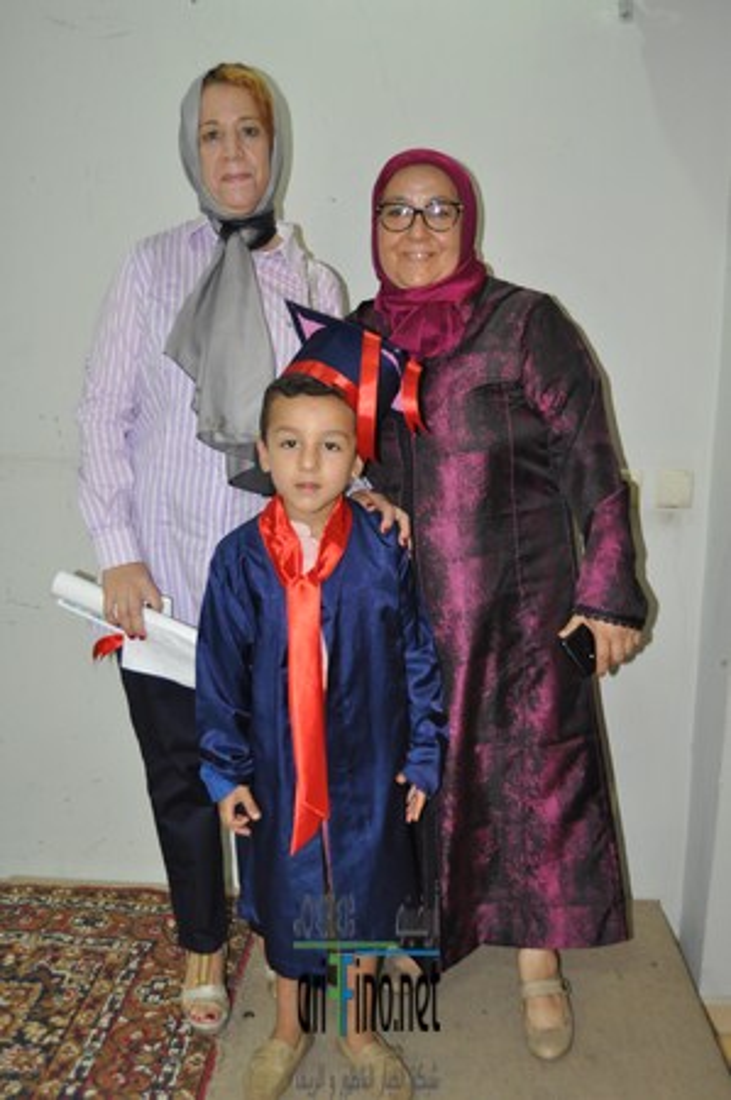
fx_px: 1007
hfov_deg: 39.9
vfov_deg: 57.3
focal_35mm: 33
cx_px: 366
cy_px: 550
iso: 800
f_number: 3.5
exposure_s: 1/60
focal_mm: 22
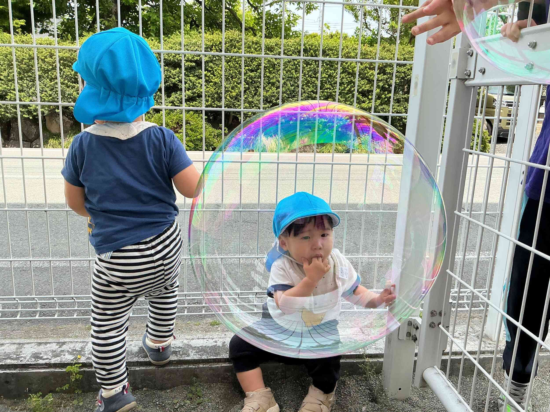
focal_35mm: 29
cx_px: 275
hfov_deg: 61.7
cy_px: 206
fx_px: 461
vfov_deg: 48.2
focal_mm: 3
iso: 25
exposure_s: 1/719
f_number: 1.8
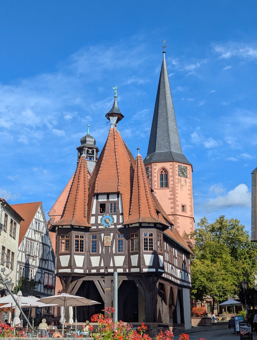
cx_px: 128
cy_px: 170
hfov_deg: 30.3
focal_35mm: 48
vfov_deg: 39.6
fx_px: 474
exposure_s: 1/3448
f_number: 1.85
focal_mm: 6.81
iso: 42
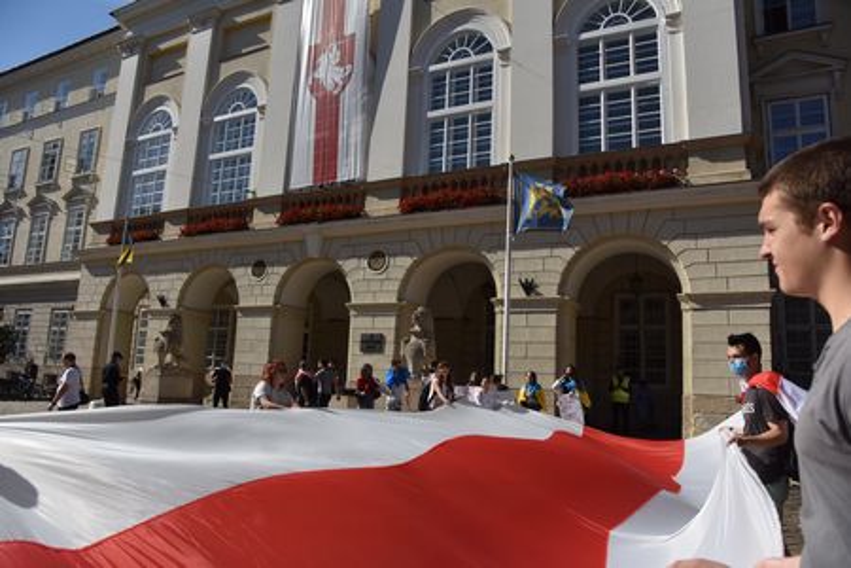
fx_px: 567
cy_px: 284
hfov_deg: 73.7
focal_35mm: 24
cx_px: 426
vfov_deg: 53.1
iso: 400
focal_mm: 24
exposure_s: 1/4000
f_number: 6.3
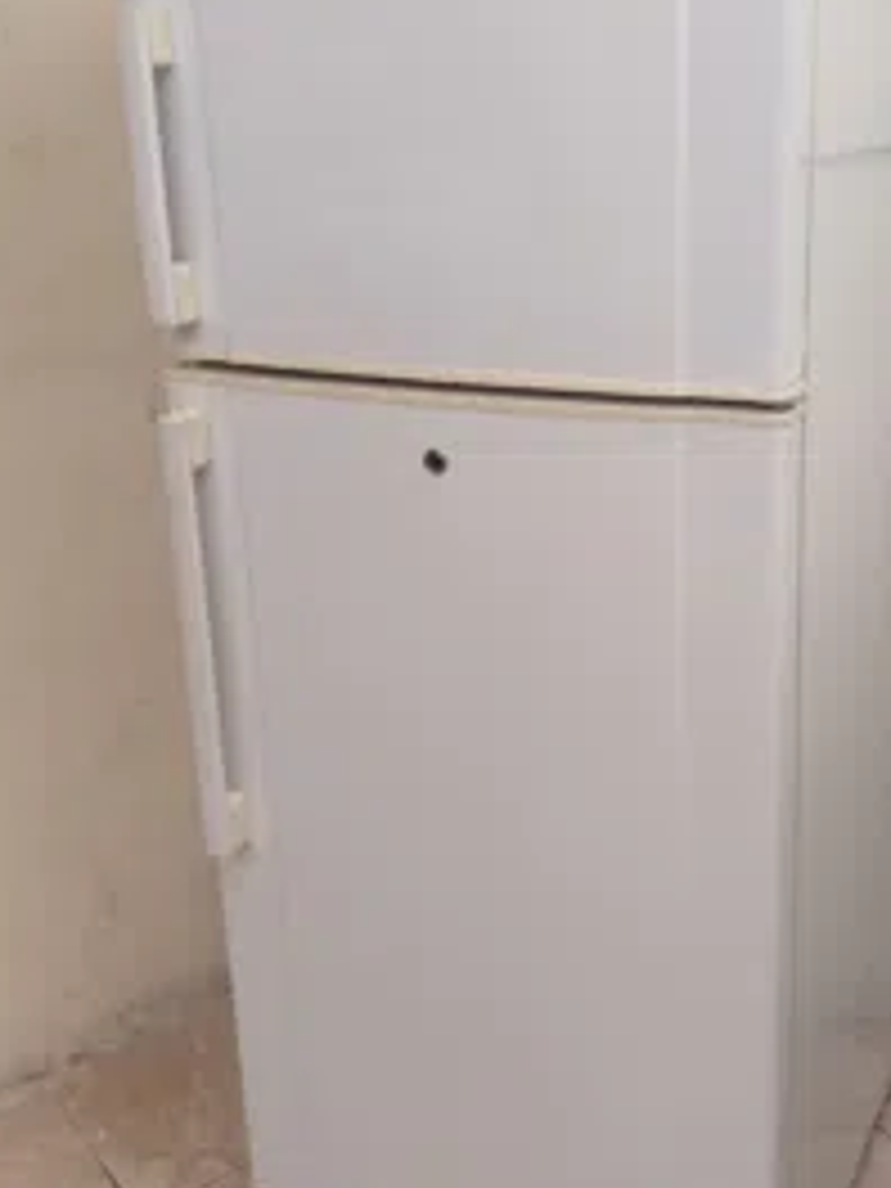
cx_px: 414
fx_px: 1510
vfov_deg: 42.8
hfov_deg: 32.9
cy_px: 495
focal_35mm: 44
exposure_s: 1/50
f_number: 1.75
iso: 247
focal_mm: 5.25
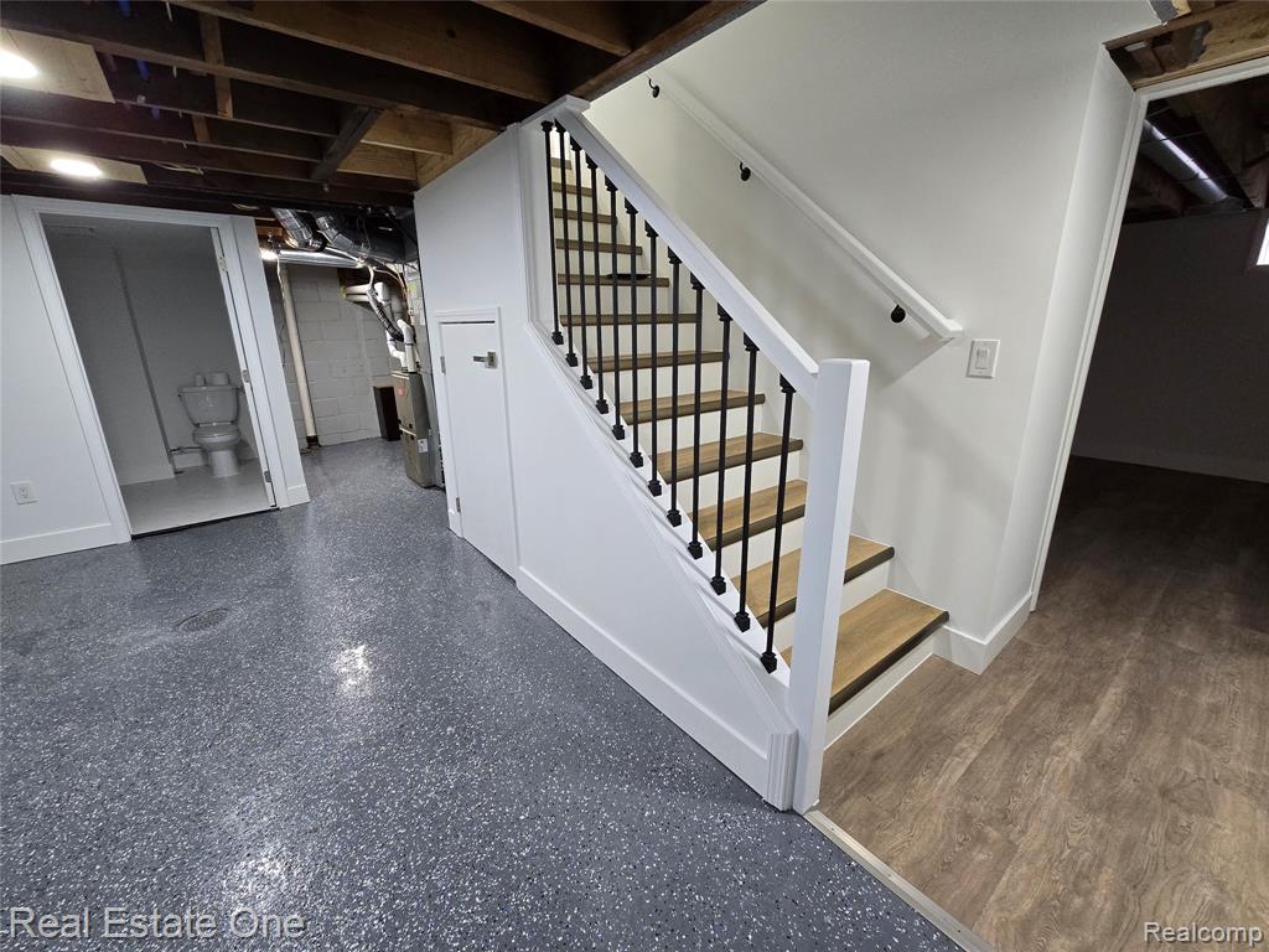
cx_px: 634
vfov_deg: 89.9
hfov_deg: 106.2
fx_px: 477
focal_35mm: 13
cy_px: 476
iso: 320
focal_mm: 2.2
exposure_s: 1/60
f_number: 2.2
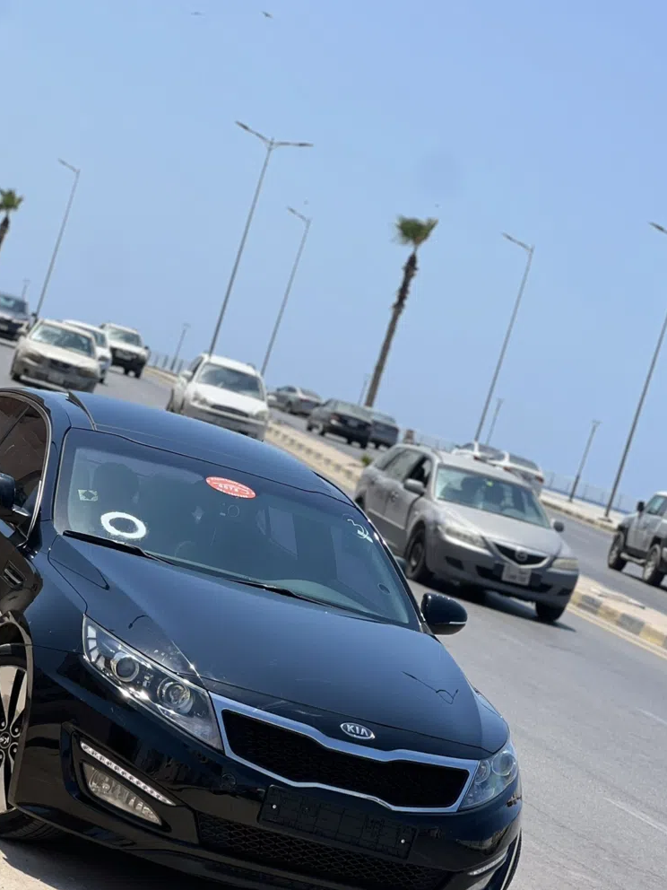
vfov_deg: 18.5
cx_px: 266
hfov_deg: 14.0
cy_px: 569
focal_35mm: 106
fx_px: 2723
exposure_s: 1/968
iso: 32
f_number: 2.8
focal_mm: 9
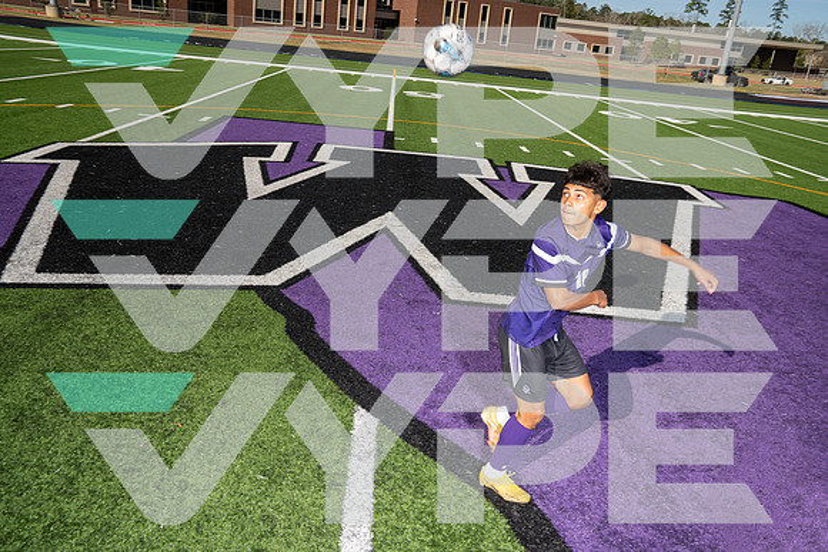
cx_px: 414
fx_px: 690
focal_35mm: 30
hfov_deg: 61.9
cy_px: 276
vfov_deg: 43.6
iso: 100
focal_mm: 30
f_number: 8
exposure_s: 1/250
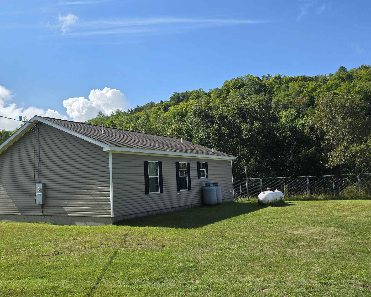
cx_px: 126
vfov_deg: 45.8
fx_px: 351
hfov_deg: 54.6
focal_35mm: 32
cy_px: 158
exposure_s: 1/5447
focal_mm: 6.3
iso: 80
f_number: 1.7
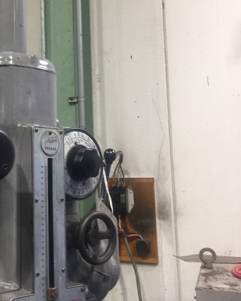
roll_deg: +0.2
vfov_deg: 38.7
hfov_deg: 29.7
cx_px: 10
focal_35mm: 48
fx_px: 428
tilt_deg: +6.6
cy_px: 127
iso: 125
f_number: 2.2
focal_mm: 4.15
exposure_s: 1/30
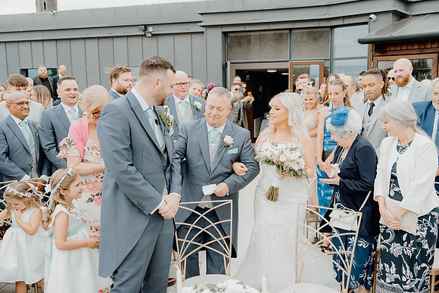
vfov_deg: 37.9
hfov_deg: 54.4
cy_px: 146
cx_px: 220
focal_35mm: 35
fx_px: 427
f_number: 3.5
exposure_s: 1/320
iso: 125
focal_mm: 35
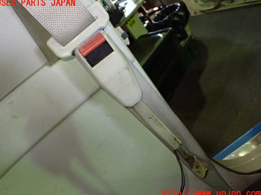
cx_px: 128
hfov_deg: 58.4
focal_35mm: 31
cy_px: 98
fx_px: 234
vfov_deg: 45.4
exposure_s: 1/125
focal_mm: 5.4
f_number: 2.3
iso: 800
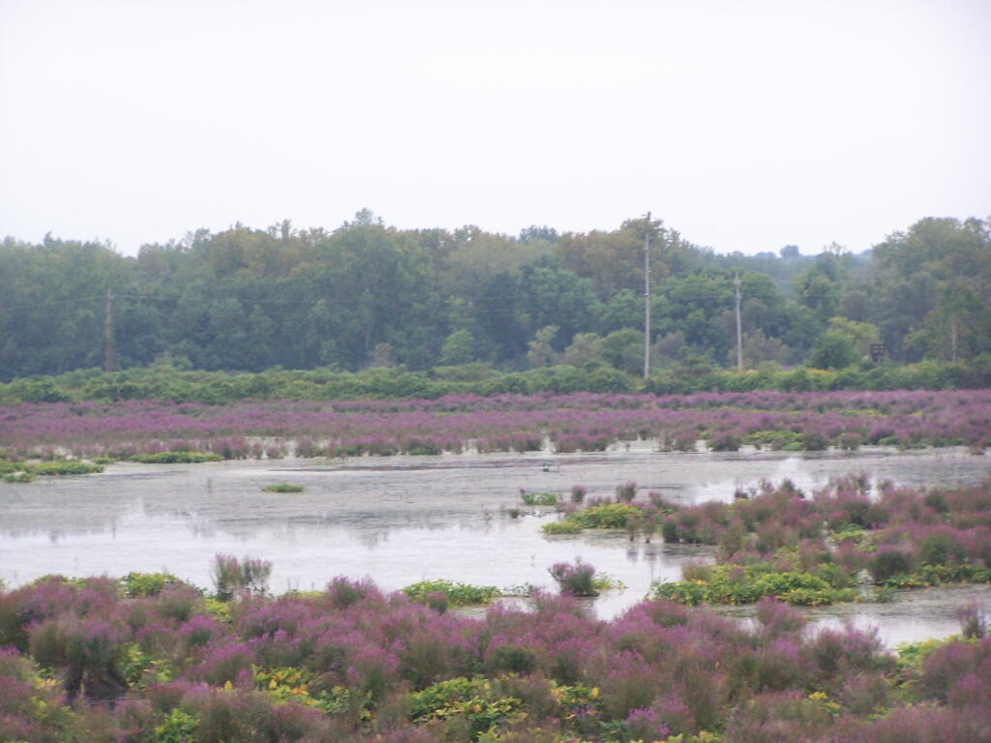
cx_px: 496
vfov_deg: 8.8
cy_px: 372
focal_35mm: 169
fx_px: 4838
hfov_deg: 11.7
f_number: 3.2
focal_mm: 28
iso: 140
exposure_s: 1/50
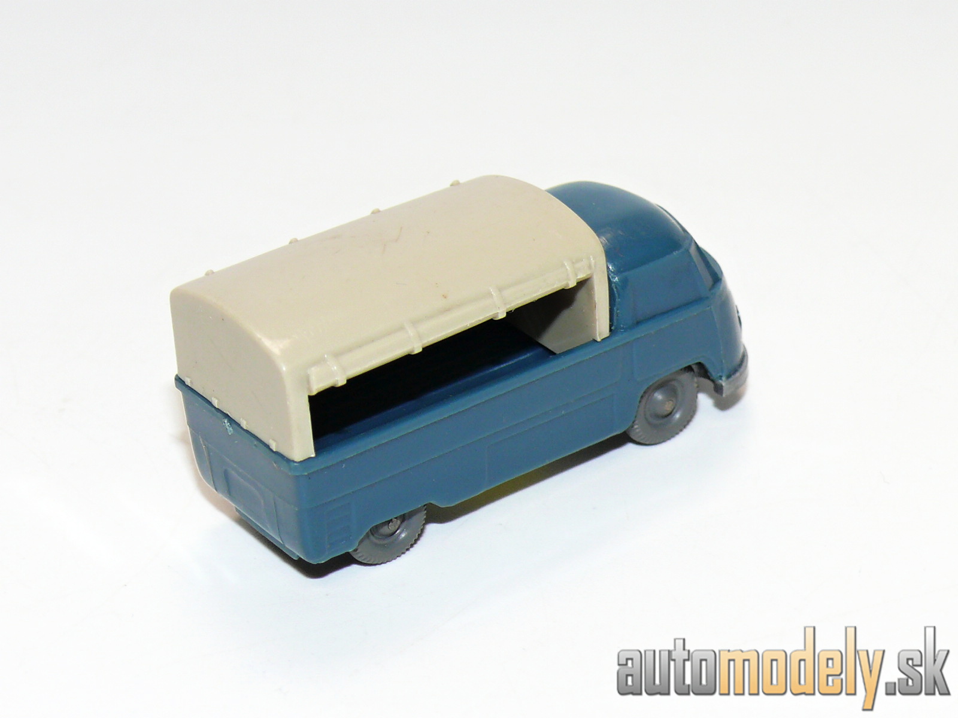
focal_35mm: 112
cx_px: 479
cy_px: 359
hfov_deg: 17.6
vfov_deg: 13.2
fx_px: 3100
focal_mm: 14.2
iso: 100
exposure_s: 1/30
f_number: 4
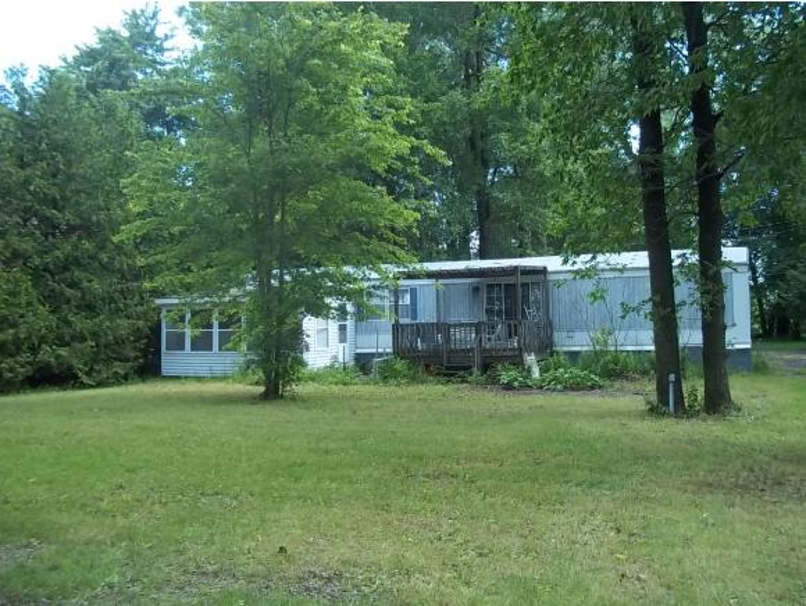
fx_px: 839
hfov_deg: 51.3
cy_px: 303
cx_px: 403
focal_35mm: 36
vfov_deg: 39.7
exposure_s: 1/125
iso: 80
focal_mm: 6.5
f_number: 3.1
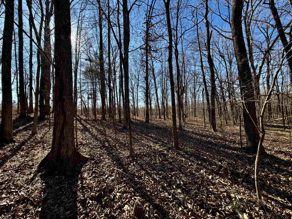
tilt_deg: +2.5
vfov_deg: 85.7
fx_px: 118
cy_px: 110
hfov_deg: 102.1
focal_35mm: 14
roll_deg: +3.0
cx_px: 146
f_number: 2.2
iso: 50
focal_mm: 2.22
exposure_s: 1/502
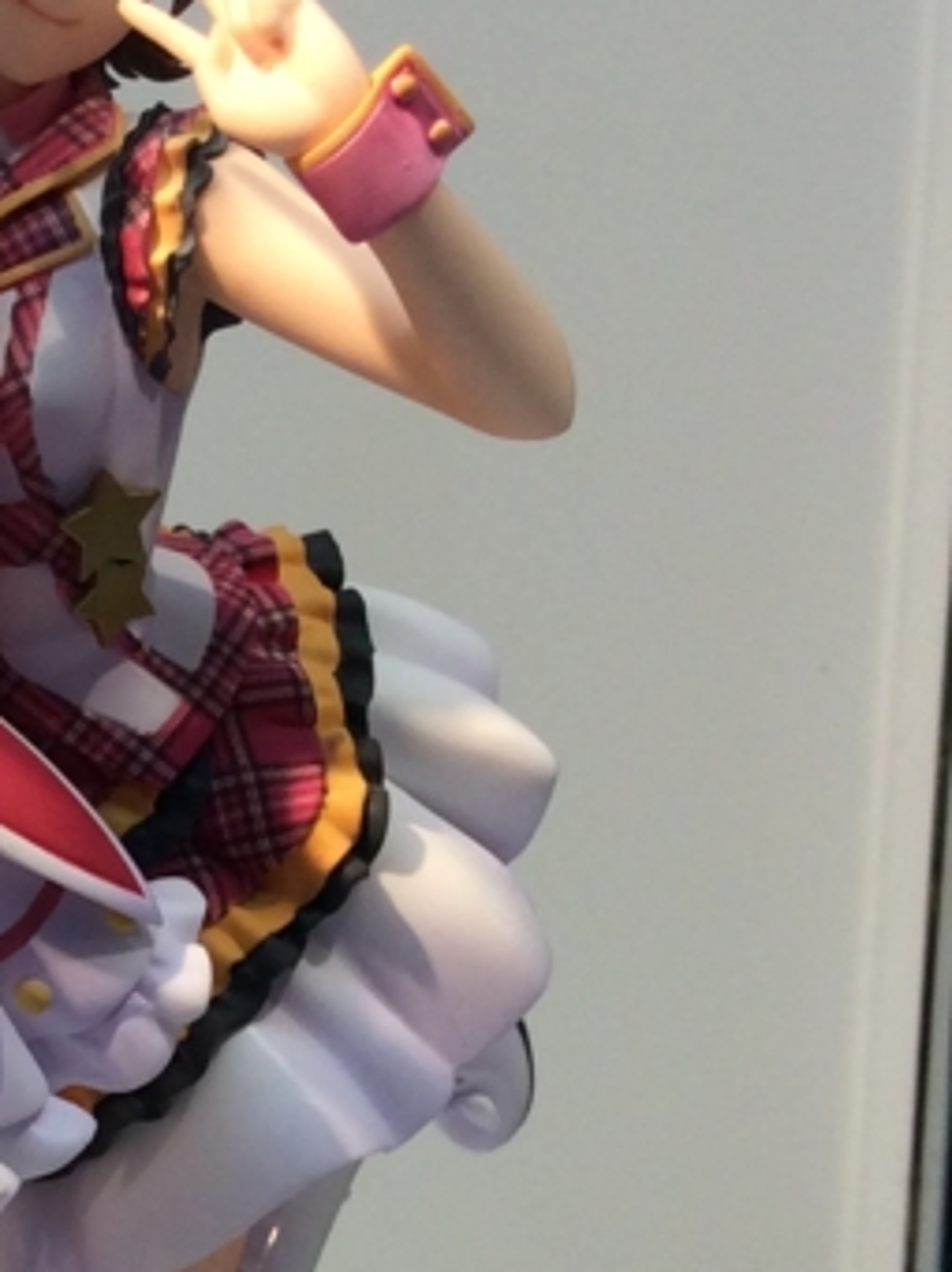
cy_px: 947
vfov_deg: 20.3
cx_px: -375
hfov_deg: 14.5
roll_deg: +0.4
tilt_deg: -8.8
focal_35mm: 96
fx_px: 3527
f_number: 2.4
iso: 50
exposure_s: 1/100
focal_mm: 3.3
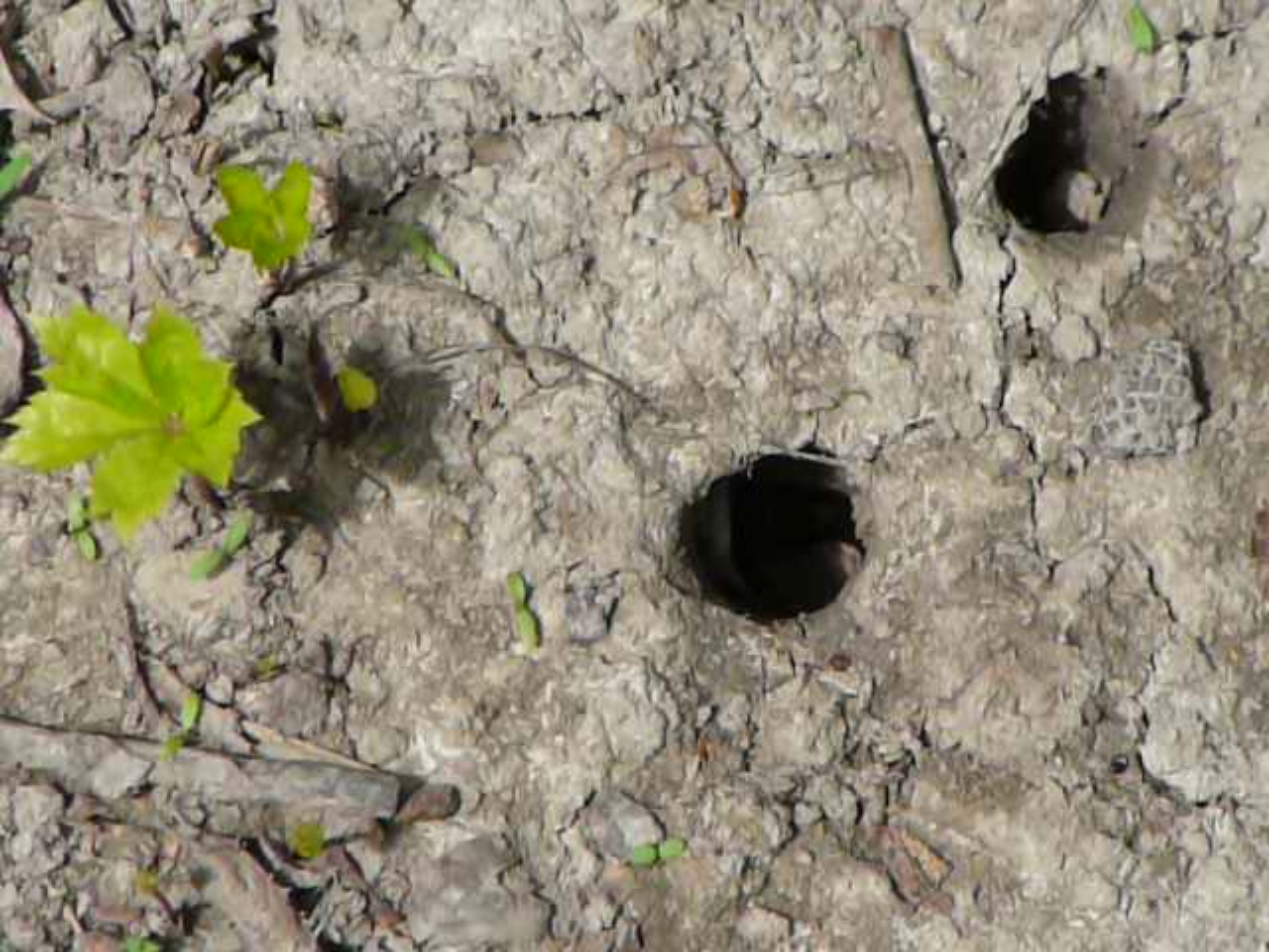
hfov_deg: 5.7
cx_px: 634
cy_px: 476
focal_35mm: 350
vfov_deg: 4.2
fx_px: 12831
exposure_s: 1/800
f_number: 7.1
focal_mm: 52
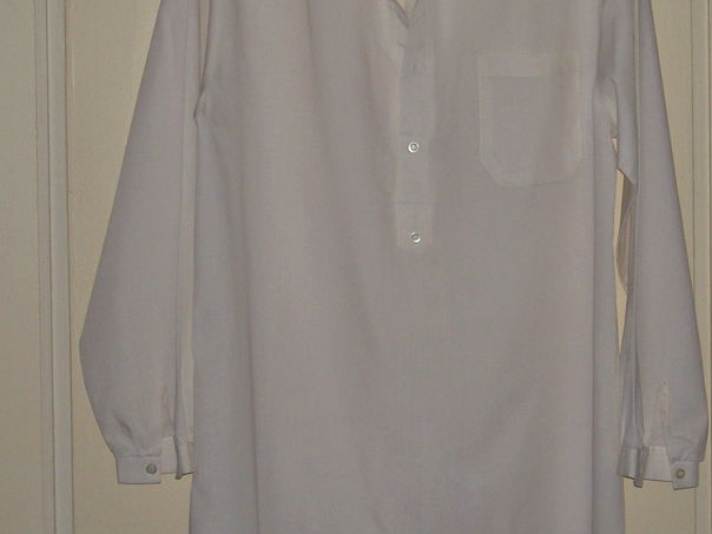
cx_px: 391
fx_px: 1872
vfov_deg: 16.2
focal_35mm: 91
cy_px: 207
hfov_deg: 21.5
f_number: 3.3
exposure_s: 1/60
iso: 200
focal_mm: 11.3
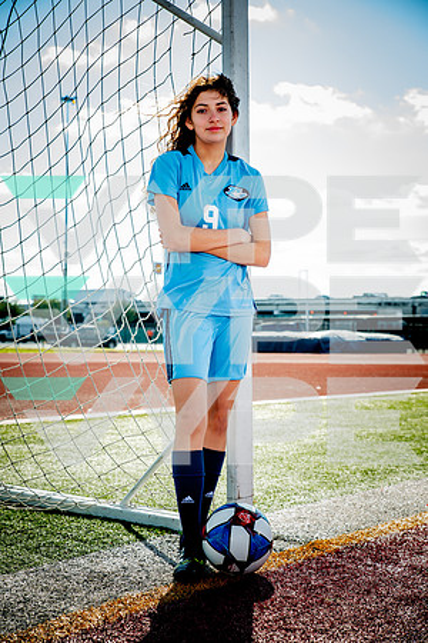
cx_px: 214
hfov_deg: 24.2
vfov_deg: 35.6
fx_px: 999
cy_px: 322
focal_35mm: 56
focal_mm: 56
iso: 125
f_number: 5.6
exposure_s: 1/320
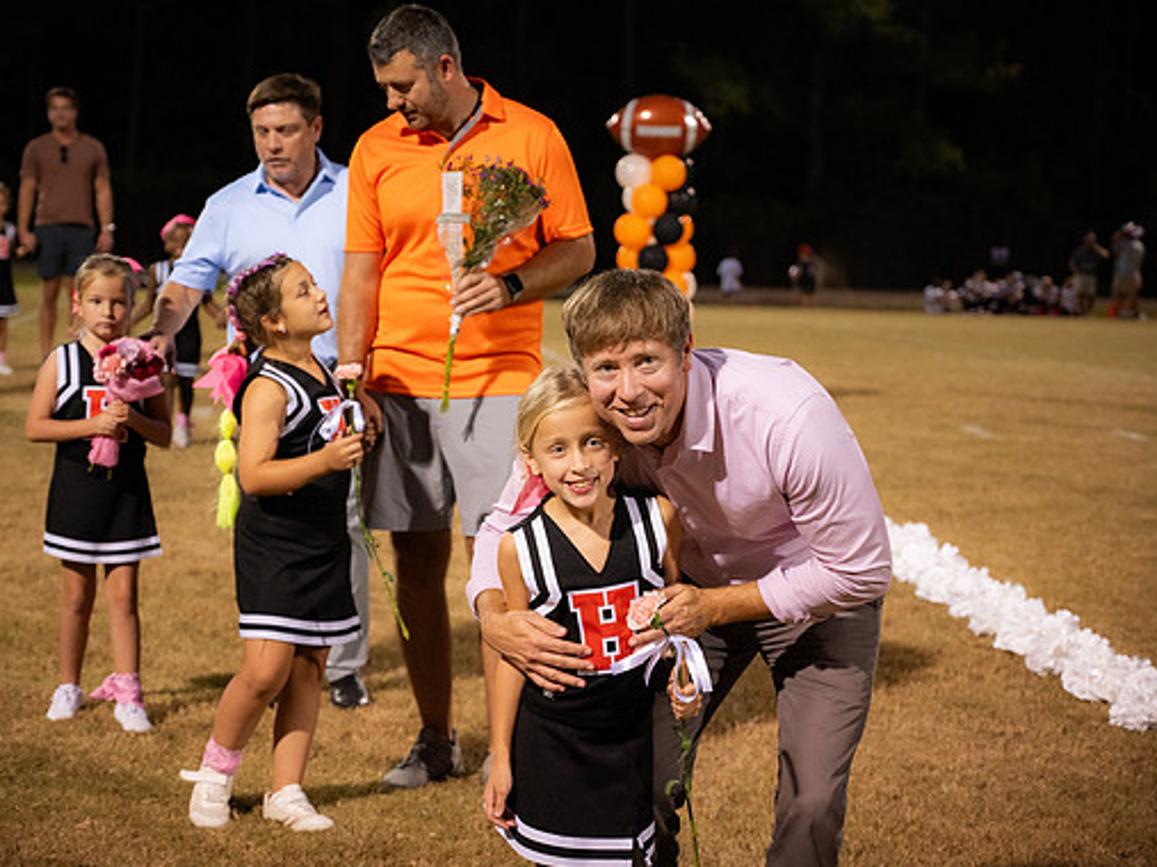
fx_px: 2573
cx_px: 548
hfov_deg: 25.3
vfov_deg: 19.1
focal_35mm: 77
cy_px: 431
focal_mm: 70
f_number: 4
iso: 3200
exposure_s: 1/250
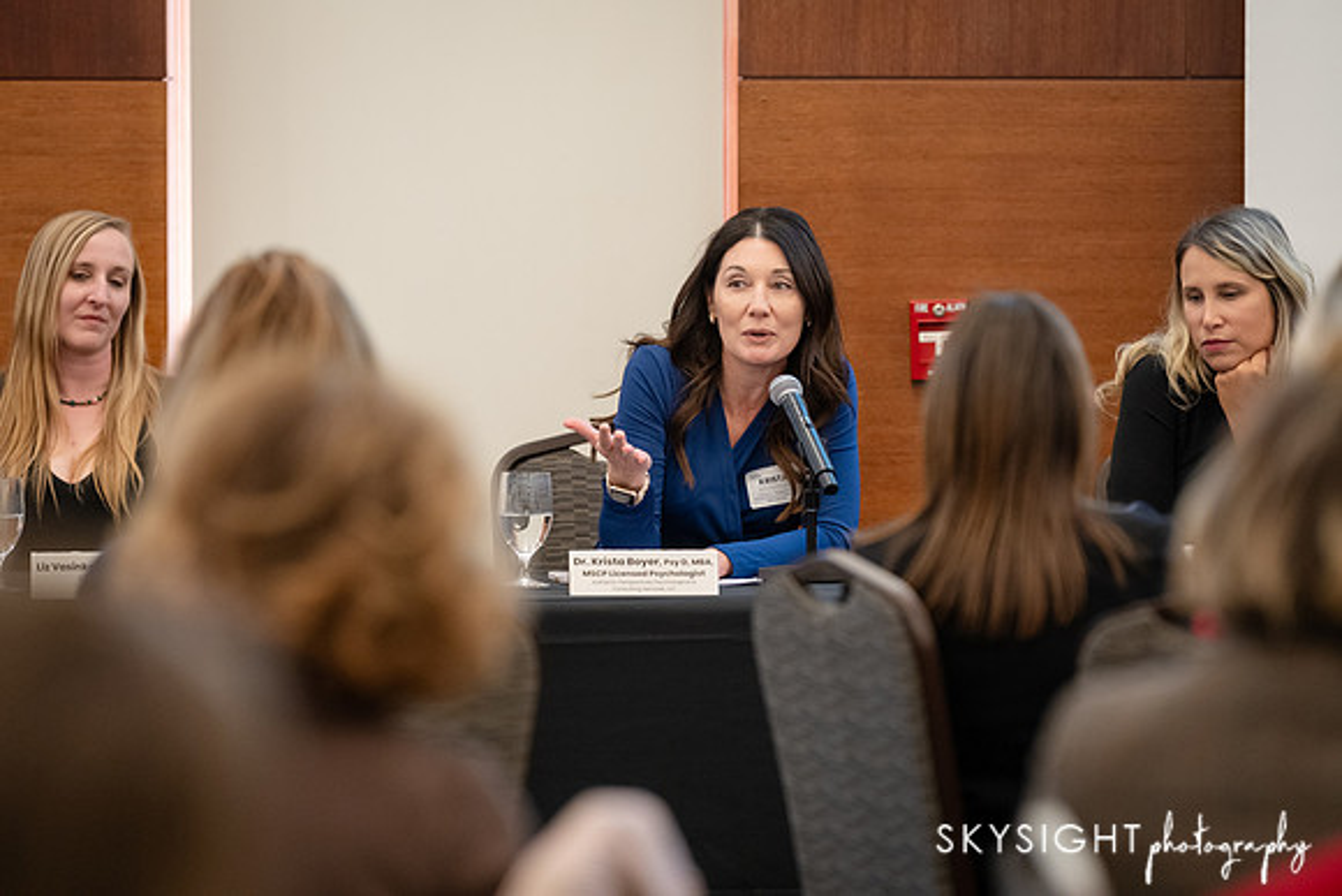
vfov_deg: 6.7
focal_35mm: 206
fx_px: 7698
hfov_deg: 10.0
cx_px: 671
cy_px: 448
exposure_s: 1/200
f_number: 3.5
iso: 3200
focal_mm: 200
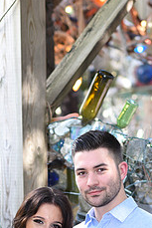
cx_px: 40
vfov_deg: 9.5
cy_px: 235
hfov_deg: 6.4
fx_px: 1360
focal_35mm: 215
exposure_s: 1/160
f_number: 2.8
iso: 320
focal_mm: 85
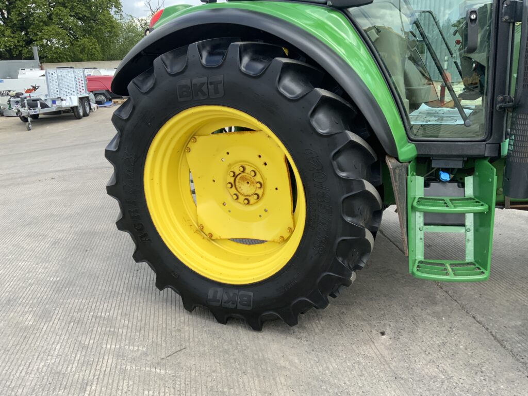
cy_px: 198
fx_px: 442
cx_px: 264
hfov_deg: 61.7
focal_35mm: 29
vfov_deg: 48.2
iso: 16
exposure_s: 1/613
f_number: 1.8
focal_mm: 3
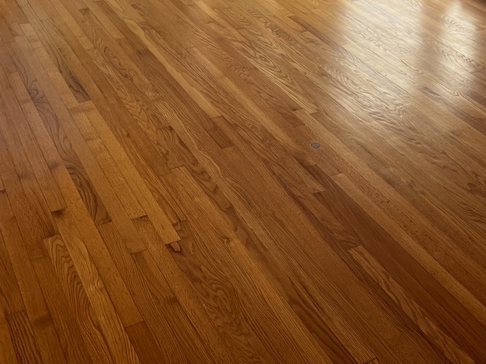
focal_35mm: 56
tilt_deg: -20.2
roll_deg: -1.3
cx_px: 291
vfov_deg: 24.7
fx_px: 786
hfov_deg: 34.3
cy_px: -14
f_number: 1.5
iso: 50
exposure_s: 1/650
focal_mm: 5.7
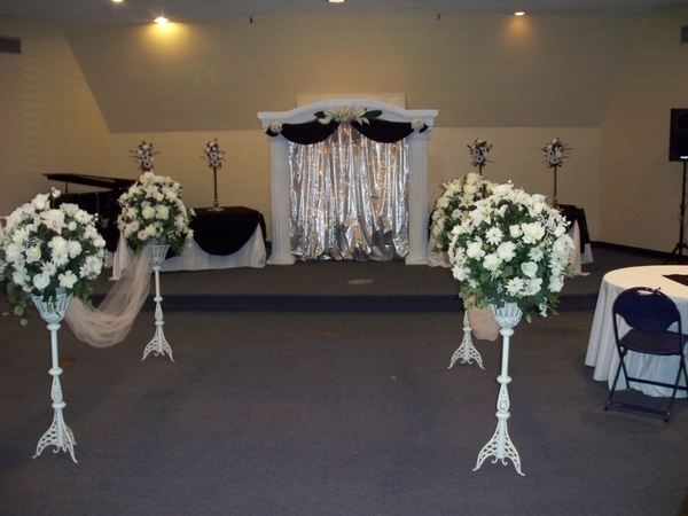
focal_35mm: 37
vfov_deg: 38.7
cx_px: 344
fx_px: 735
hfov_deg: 50.1
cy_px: 258
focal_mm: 7.9
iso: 400
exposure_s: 1/30
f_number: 3.4
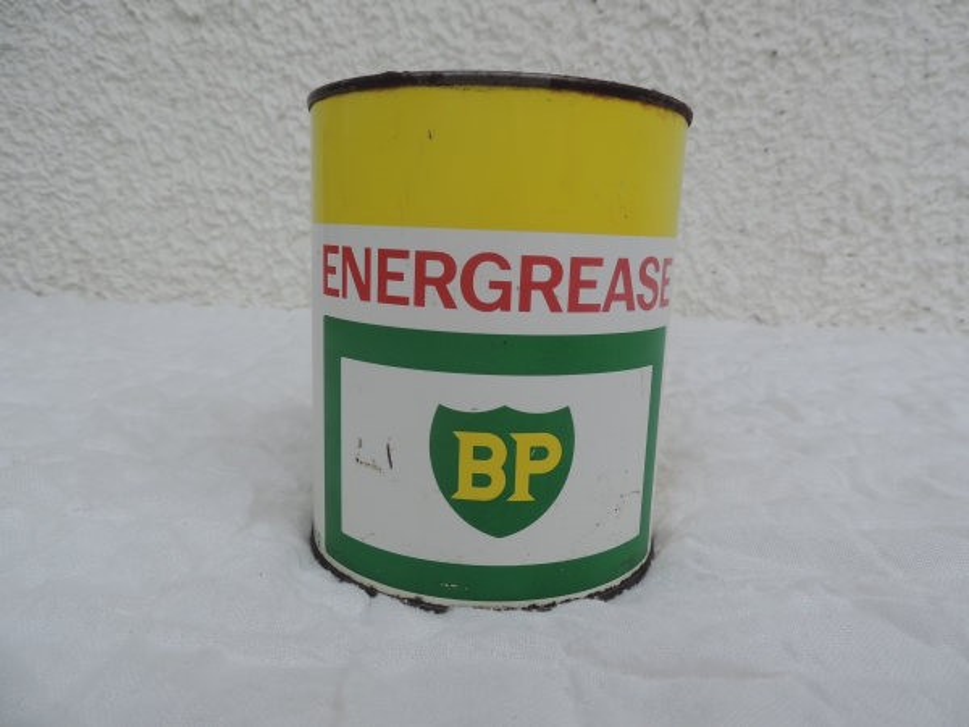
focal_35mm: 24
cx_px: 484
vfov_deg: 56.8
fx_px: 672
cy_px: 364
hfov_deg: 71.6
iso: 80
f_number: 3
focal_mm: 4.3
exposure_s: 1/400
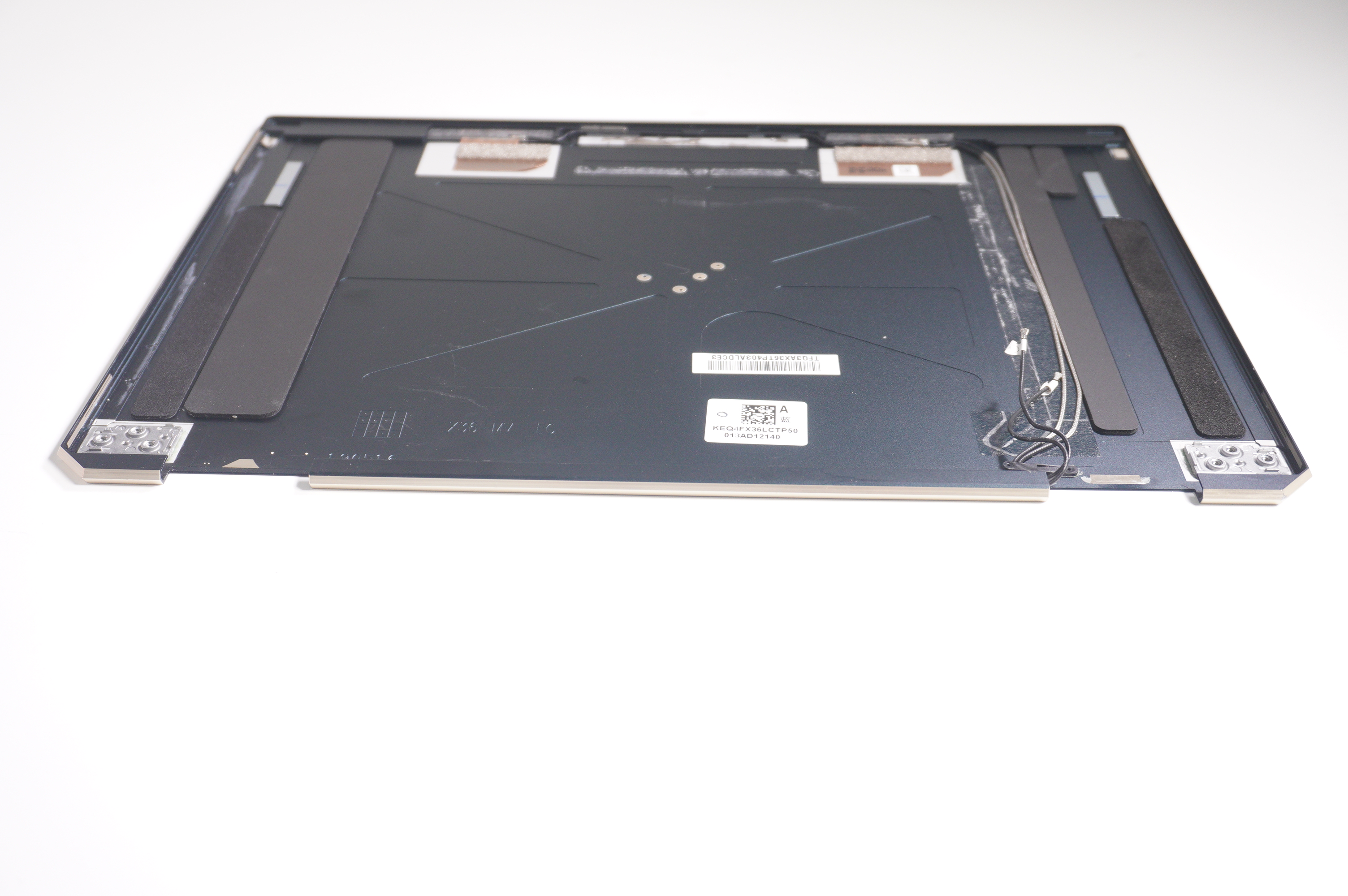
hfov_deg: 51.3
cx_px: 674
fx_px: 1403
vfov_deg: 35.4
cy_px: 448
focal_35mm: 38
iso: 640
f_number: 5
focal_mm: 25
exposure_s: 1/160
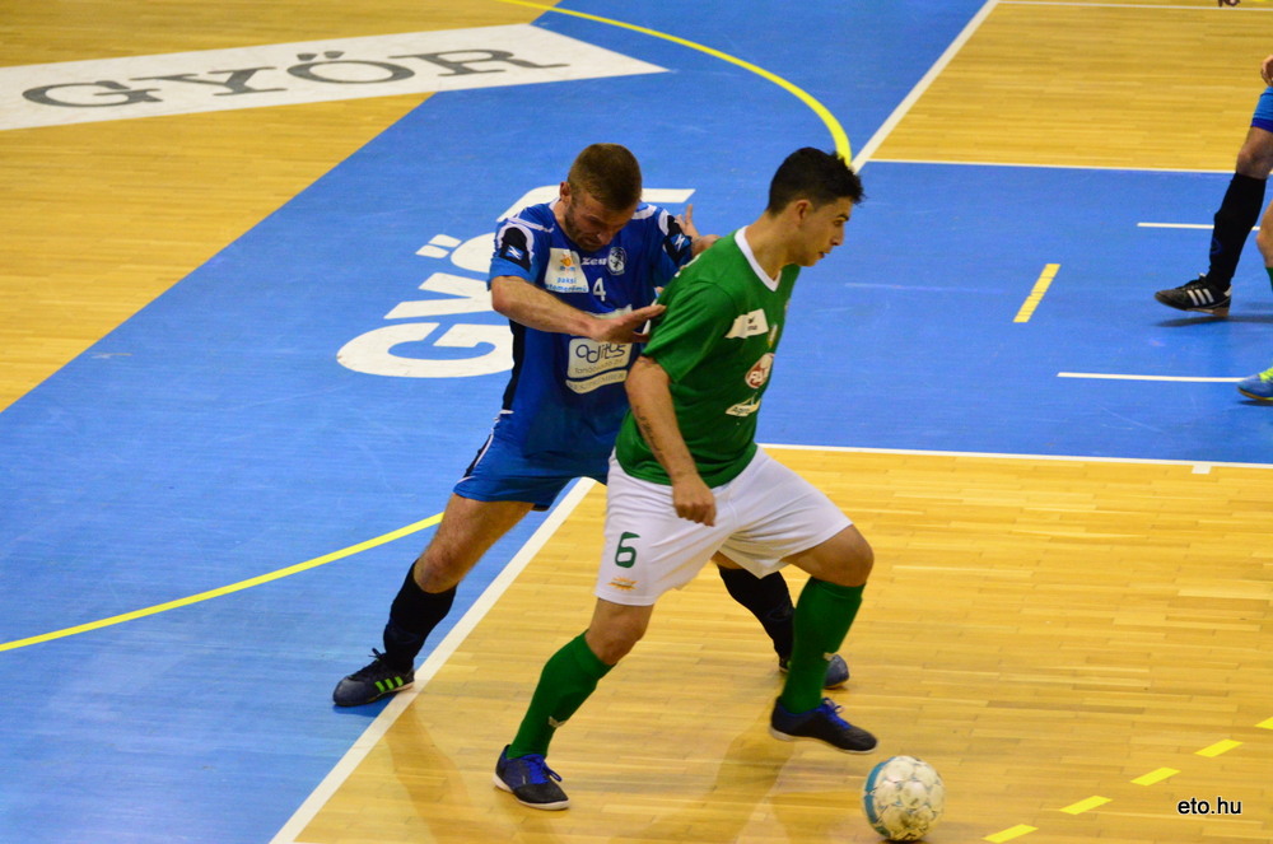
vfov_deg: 9.6
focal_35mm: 142
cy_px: 422
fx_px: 5030
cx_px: 636
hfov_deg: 14.4
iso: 5000
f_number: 4.5
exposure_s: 1/500
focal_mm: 95
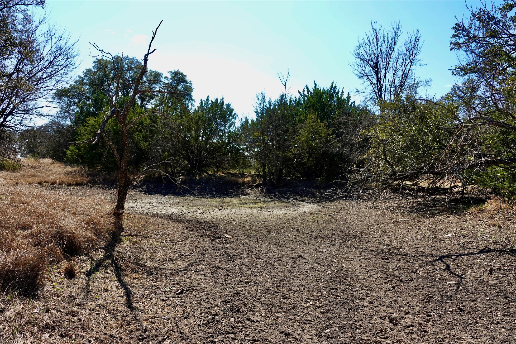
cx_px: 258
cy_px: 172
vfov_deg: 47.9
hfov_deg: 67.4
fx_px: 387
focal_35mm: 27
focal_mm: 9.81
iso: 100
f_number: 4
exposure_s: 1/500
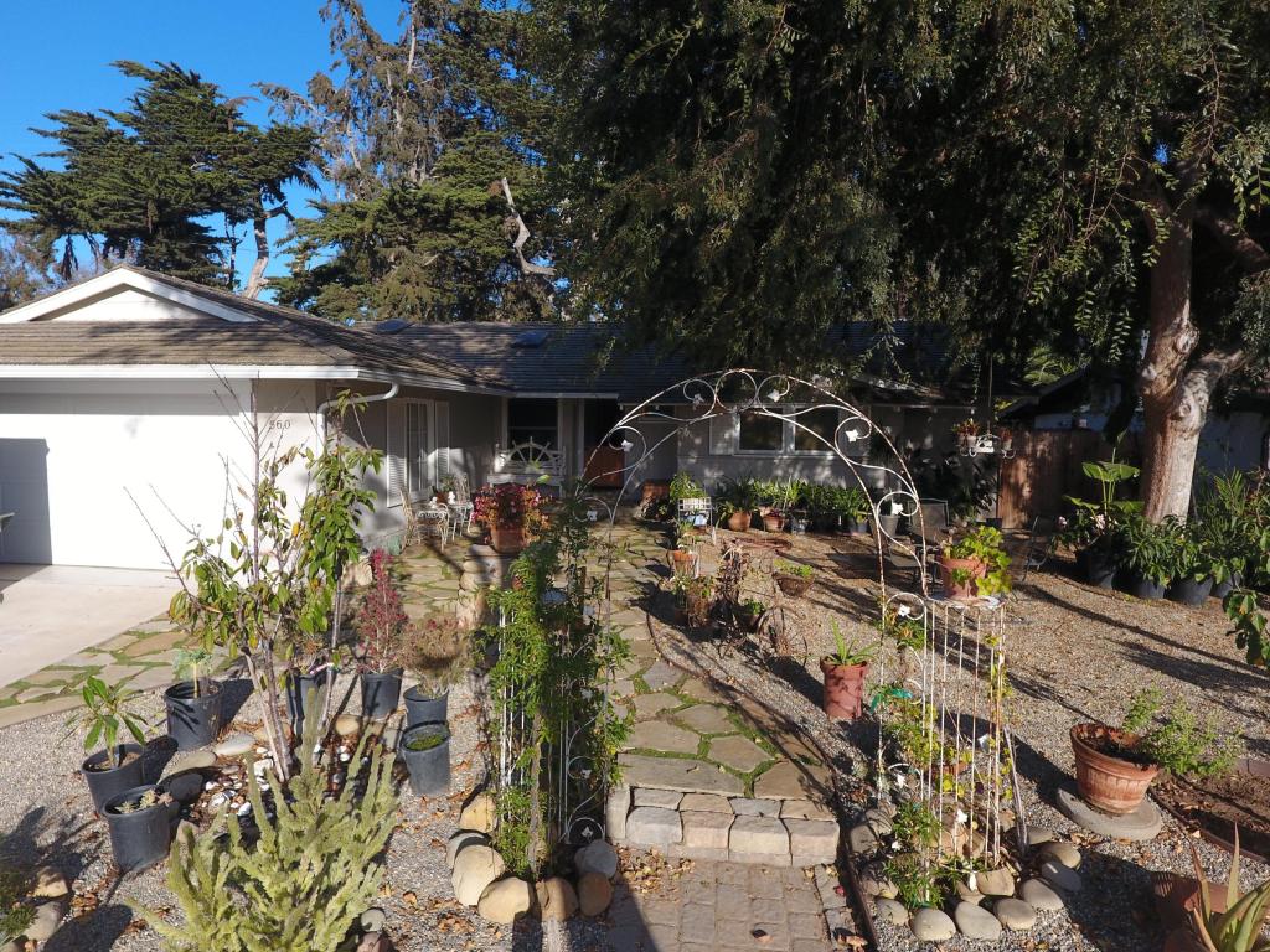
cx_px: 635
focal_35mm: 20
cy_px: 476
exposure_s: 1/650
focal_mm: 3.61
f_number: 2.8
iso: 100
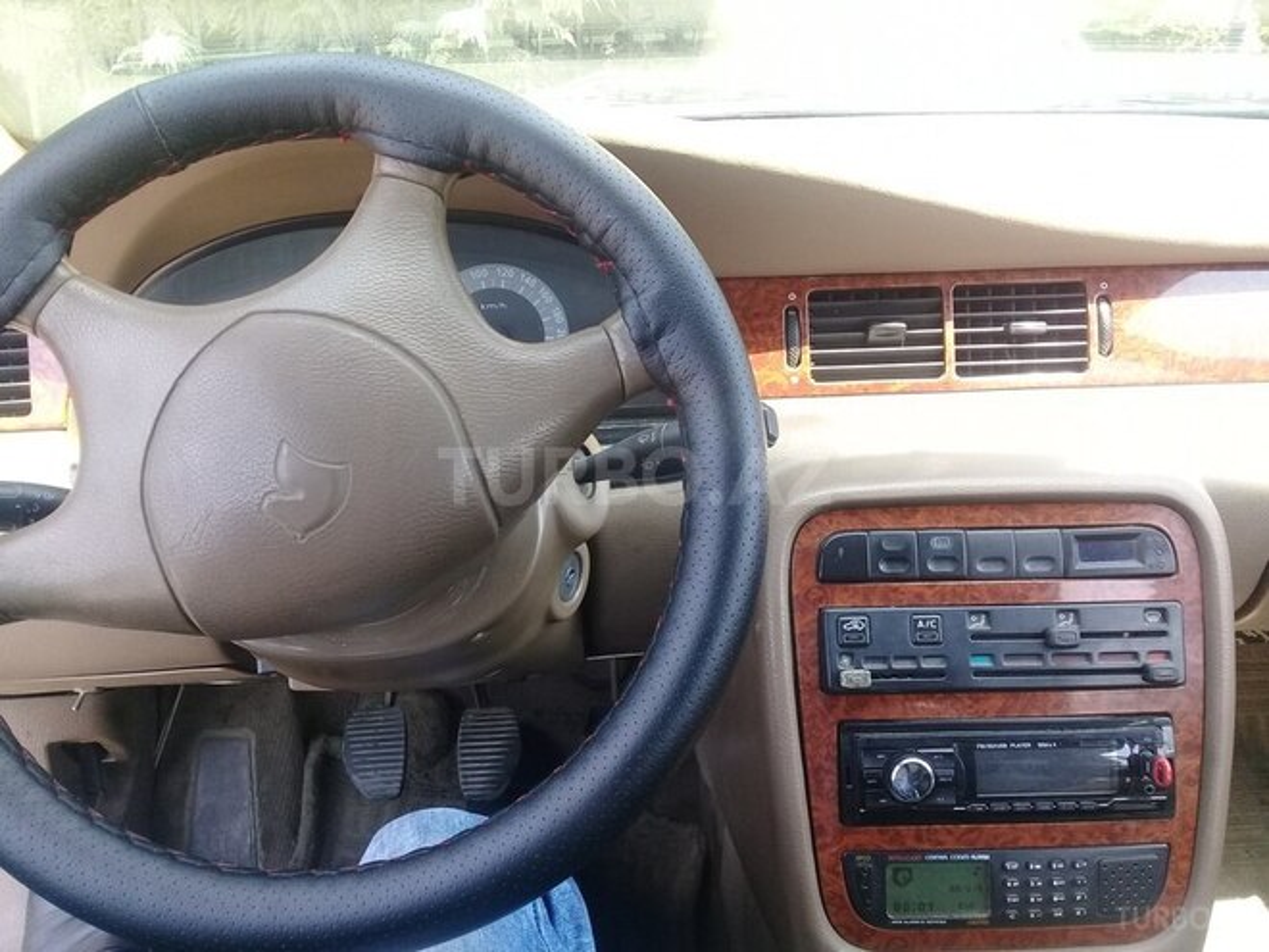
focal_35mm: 31
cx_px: 634
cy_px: 476
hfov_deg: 58.4
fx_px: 1136
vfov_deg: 45.4
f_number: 2.2
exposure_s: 1/100
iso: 64
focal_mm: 3.3
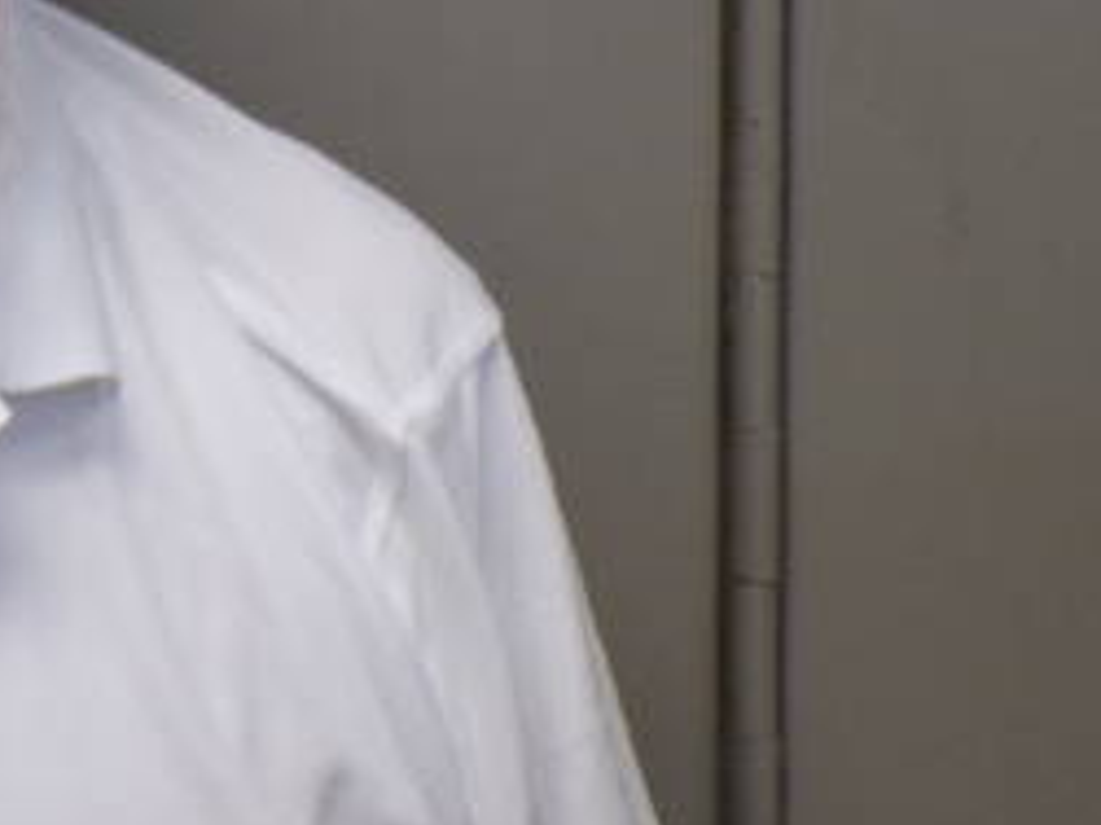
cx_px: -294
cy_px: -180
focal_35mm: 143
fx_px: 4546
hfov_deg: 13.4
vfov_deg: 10.2
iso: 200
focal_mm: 10.1
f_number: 3.7
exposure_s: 1/26
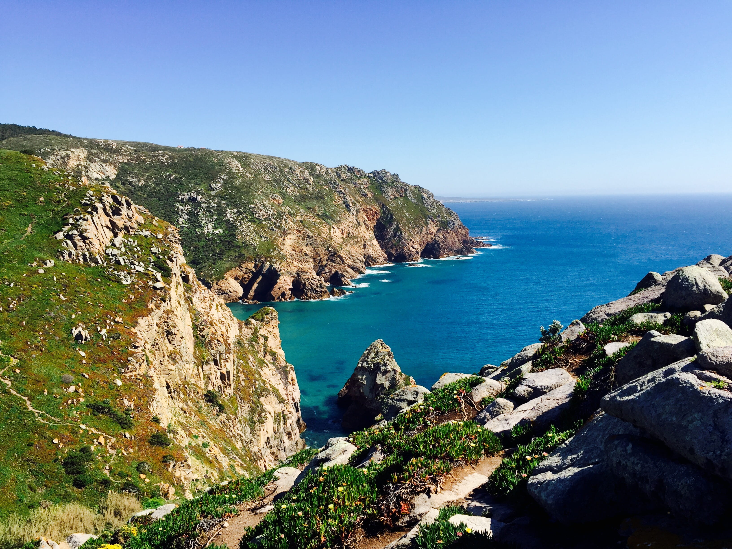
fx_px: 613
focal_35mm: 29
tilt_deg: -7.3
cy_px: 274
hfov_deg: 61.7
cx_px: 366
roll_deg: -0.3
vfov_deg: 48.2
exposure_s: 1/1522
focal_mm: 4.15
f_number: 2.2
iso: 32
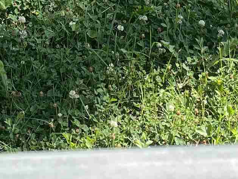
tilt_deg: -12.6
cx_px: 109
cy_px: -243
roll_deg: +0.0
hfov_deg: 15.5
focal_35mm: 127
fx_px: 873
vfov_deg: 10.2
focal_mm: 4.2
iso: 32
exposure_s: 1/716
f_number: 1.6
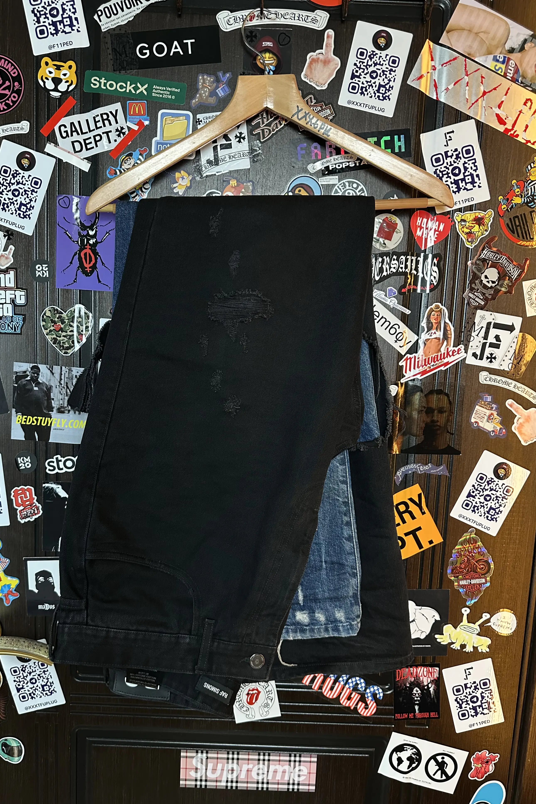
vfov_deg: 69.4
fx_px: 581
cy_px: 414
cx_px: 231
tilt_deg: -6.9
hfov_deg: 49.4
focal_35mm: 26
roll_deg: -3.1
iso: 500
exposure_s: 1/50
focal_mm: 6.86
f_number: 1.78
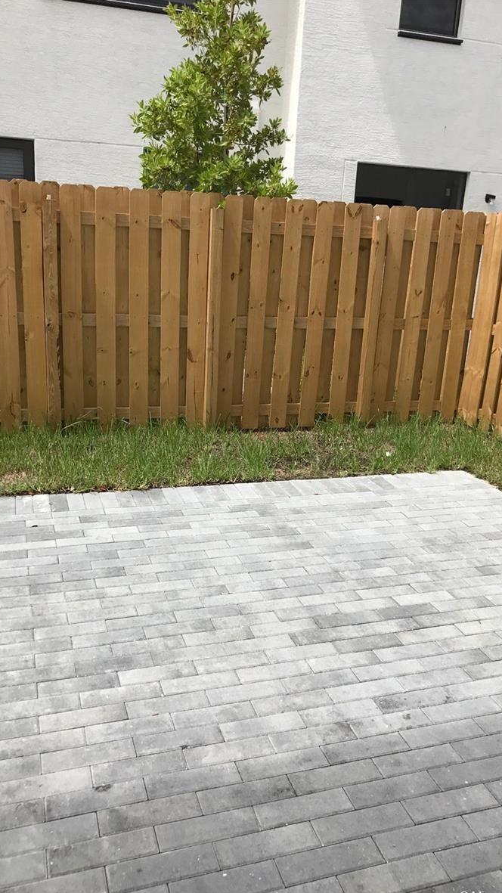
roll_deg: -2.6
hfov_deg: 37.8
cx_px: 256
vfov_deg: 62.6
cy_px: 452
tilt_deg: -16.3
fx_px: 734
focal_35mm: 31
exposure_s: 1/1650
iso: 20
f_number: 1.8
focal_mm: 3.99
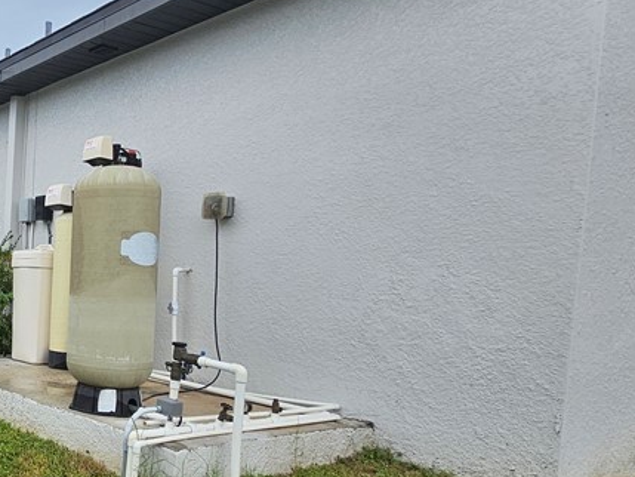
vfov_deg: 44.8
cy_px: 316
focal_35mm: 31
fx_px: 569
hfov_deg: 43.4
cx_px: -81
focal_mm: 2.2
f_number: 2.2
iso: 50
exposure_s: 1/786
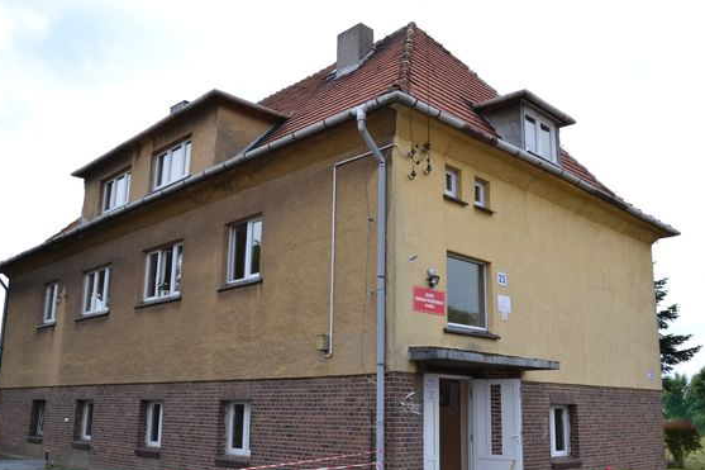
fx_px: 607
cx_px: 367
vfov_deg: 42.3
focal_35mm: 31
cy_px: 248
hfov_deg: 60.3
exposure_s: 1/200
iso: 100
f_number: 8
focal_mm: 18
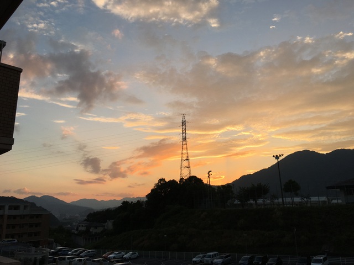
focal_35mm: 29
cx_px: 177
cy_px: 132
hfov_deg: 61.7
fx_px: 297
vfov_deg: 48.2
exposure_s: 1/490
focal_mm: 4.15
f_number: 2.2
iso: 25
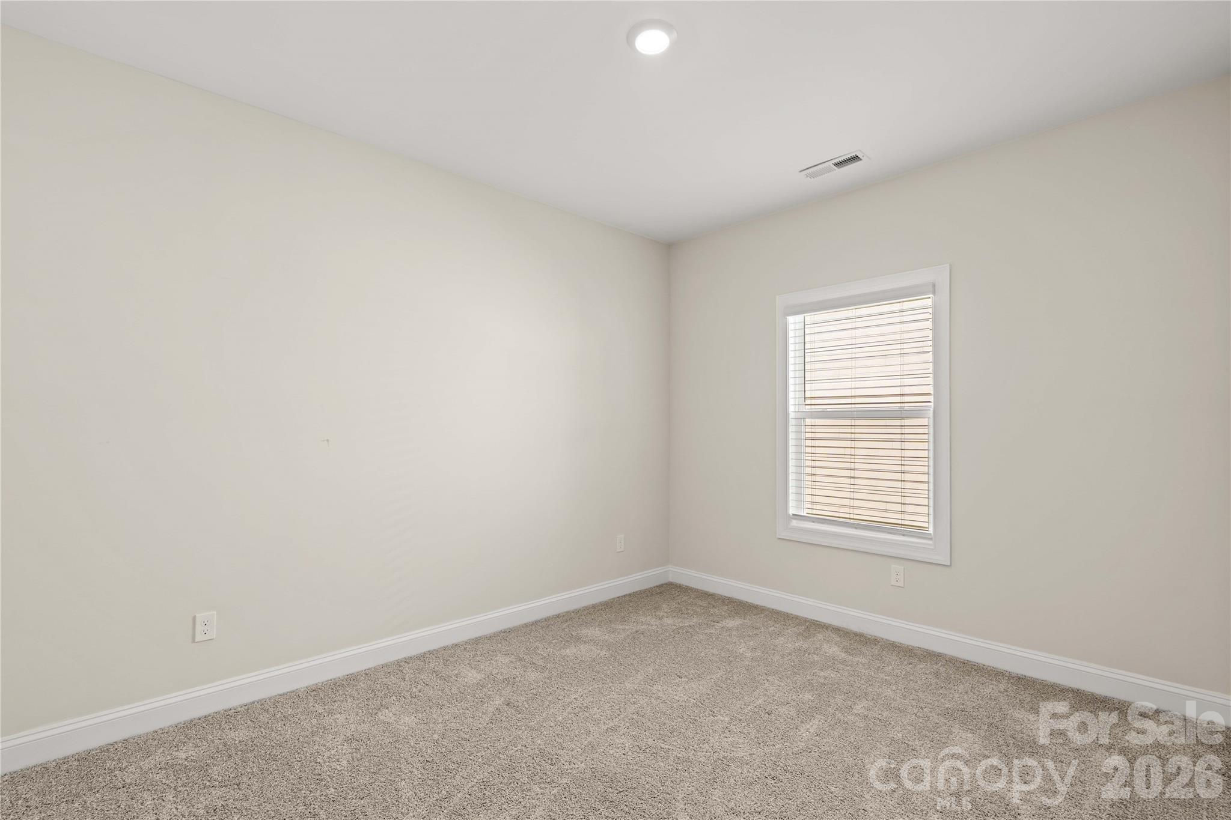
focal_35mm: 16
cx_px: 616
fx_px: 547
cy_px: 410
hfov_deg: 96.7
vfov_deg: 73.7
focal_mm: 16
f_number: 8
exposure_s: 1/1.67
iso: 100
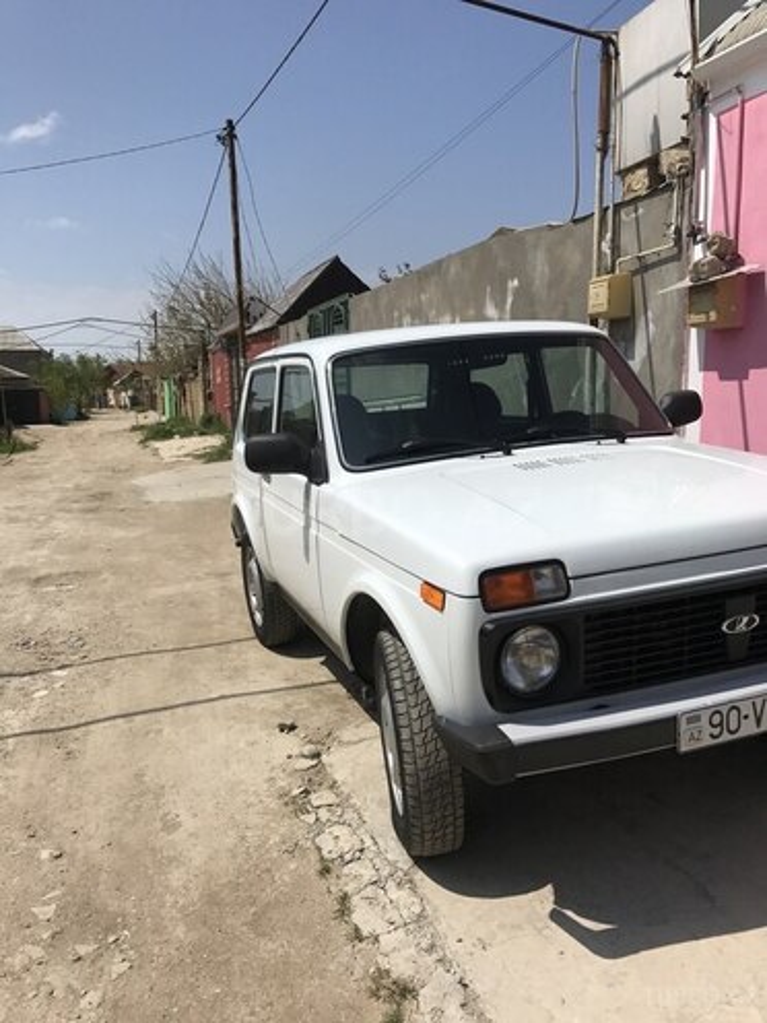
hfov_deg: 49.7
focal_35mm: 28
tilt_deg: -8.8
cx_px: 384
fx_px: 827
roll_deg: +0.9
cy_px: 512
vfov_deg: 63.4
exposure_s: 1/6410
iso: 25
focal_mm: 3.99
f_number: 1.8
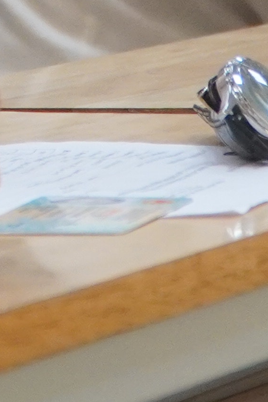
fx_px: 3795
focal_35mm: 340
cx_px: -214
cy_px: -484
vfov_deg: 5.9
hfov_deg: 4.0
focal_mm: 32
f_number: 4
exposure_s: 1/160
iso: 1250
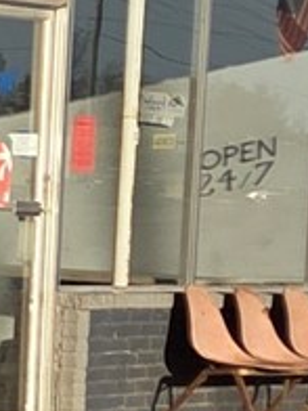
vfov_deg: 8.8
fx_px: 2669
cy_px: 195
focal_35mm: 225
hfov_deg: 5.0
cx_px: -1347
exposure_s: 1/3203
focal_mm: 5.4
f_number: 1.8
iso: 80
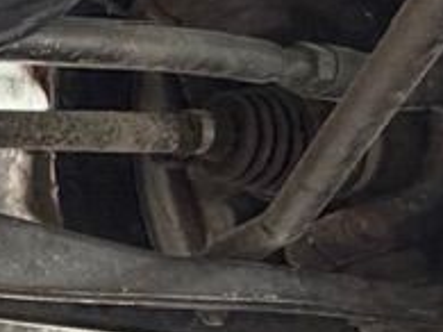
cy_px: 125
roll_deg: +0.3
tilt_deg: +16.5
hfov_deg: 14.2
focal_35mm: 92
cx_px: -627
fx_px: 1177
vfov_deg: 16.0
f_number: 2.2
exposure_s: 1/90
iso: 320
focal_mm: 2.22
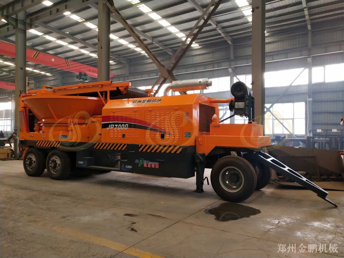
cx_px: 172
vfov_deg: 46.8
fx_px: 298
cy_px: 129
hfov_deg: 60.0
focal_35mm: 30
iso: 267
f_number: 1.8
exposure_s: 1/50
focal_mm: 3.95
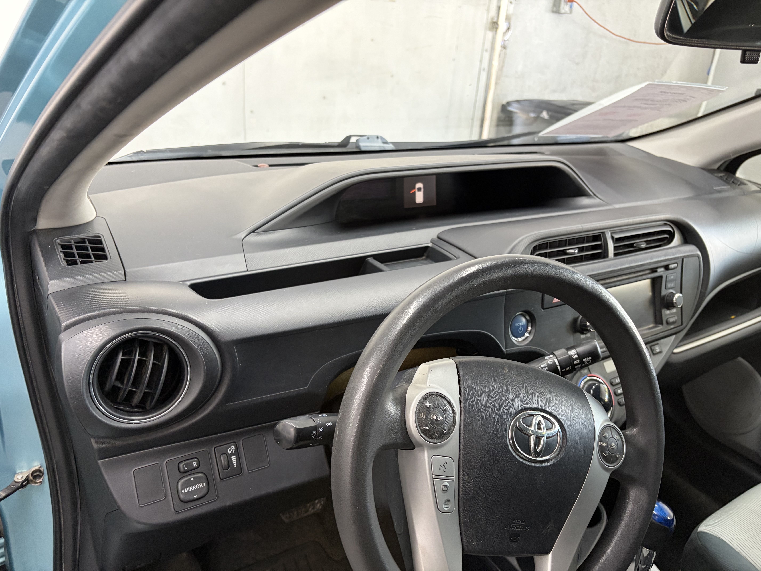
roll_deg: -3.7
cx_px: 380
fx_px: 572
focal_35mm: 26
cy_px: 286
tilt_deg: -22.6
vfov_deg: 53.1
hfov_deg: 67.3
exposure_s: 1/60
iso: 250
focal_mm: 5.96
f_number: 1.6
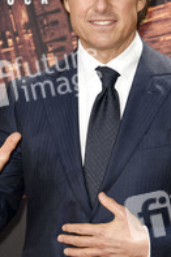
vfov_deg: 5.4
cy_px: 145
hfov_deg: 3.6
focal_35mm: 385
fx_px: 2748
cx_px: 73
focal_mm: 190
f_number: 5.6
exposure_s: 1/250
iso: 800
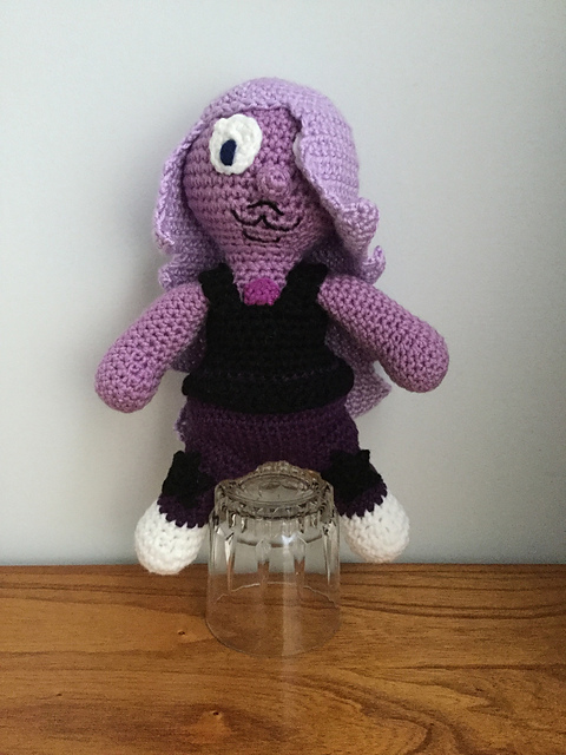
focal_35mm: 31
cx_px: 283
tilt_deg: -17.1
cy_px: 378
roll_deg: +0.8
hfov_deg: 45.4
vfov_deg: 58.4
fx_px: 676
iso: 320
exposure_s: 1/15
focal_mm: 3.3
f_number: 2.4
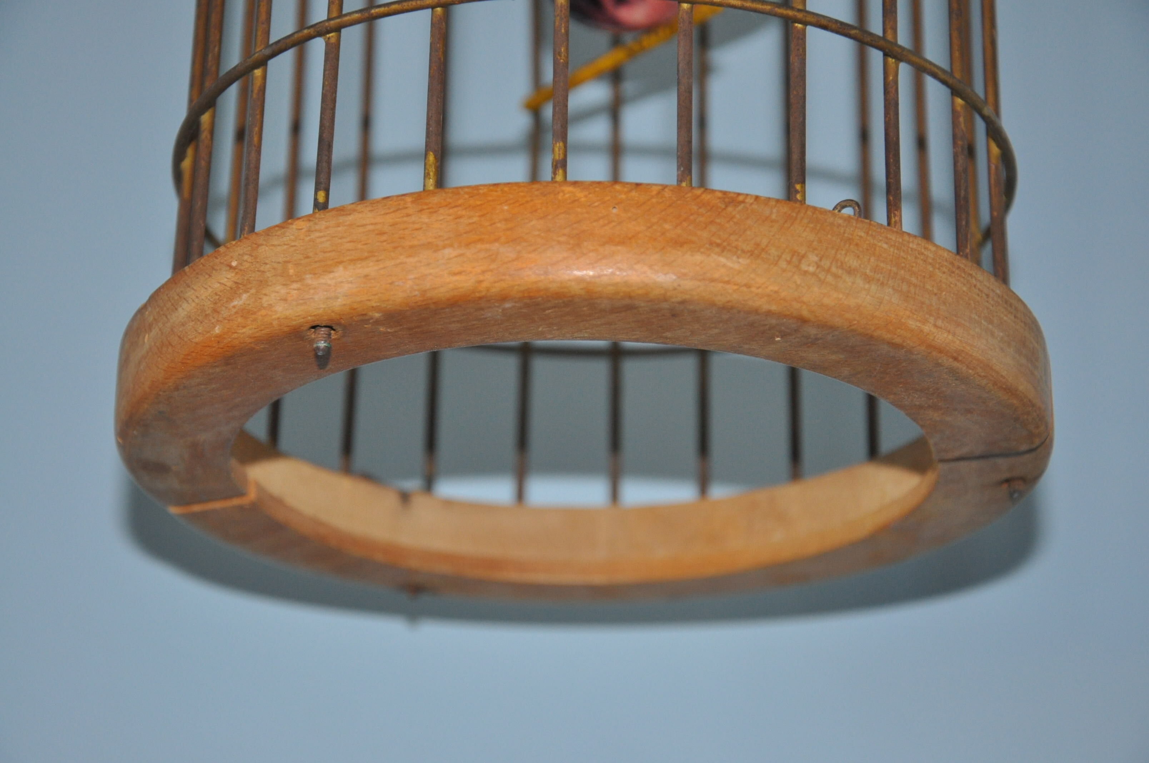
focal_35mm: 93
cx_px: 574
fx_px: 2965
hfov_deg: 21.9
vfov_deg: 14.7
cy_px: 382
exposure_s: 1/60
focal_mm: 62
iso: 800
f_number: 5.3
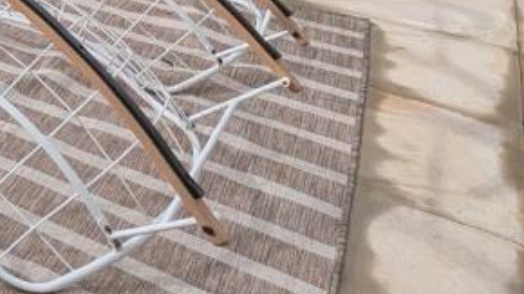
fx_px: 695
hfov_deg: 25.4
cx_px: -331
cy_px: -183
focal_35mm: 50
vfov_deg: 19.7
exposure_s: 1/2179
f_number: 2.2
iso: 47
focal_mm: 1.95
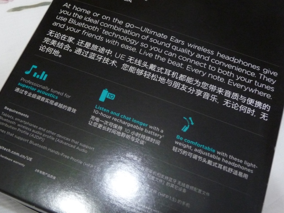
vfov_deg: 32.6
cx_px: 122
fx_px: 361
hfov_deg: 42.8
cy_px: 72
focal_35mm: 44
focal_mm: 4.8
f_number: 2.8
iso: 400
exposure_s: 1/13
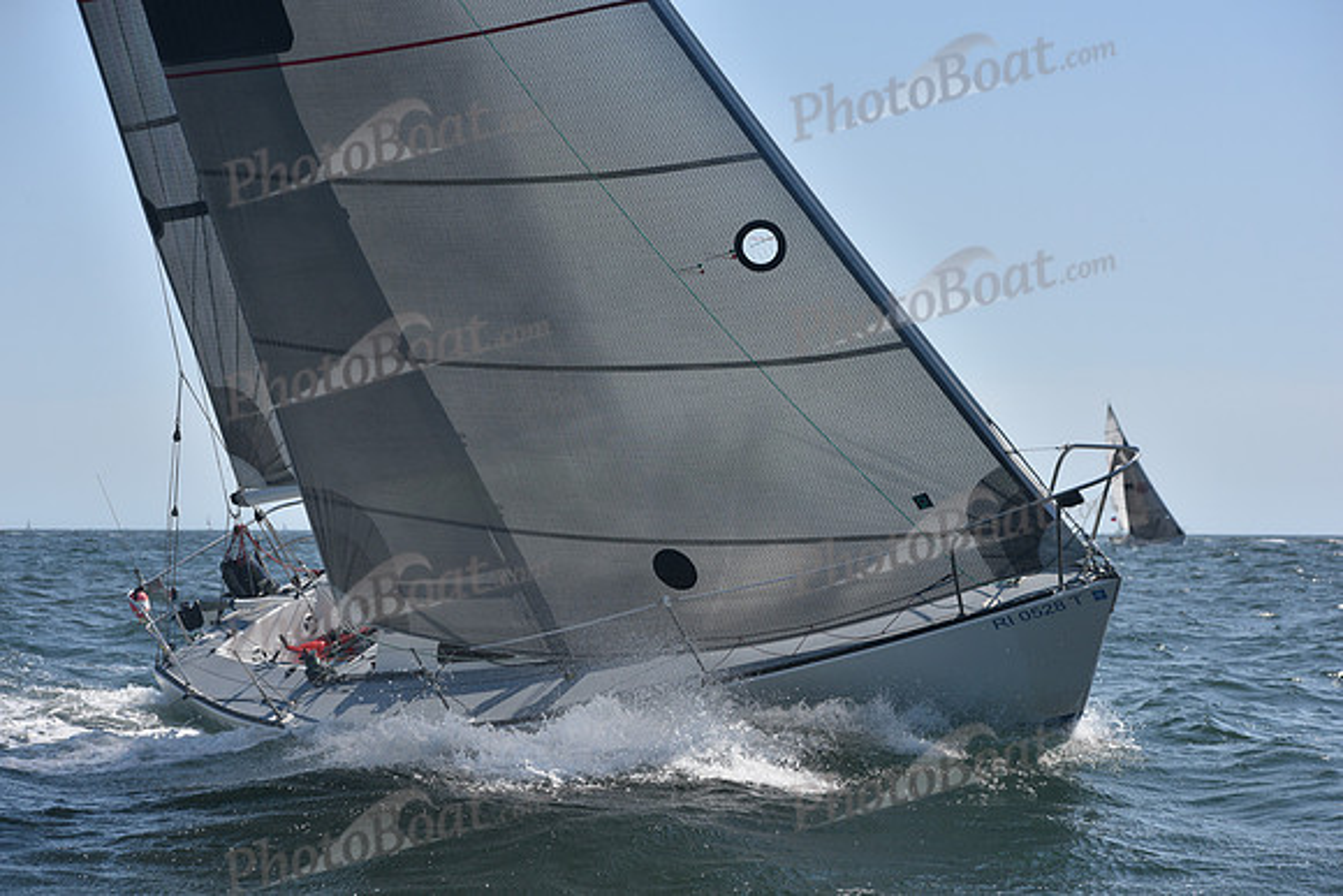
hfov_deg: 23.6
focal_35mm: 86
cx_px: 672
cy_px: 448
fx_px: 3209
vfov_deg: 15.9
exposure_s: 1/1000
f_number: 5.6
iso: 250
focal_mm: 86
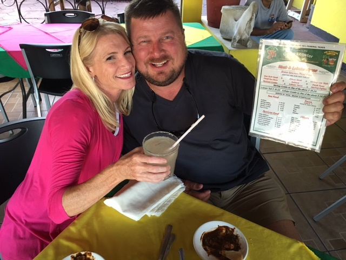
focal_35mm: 29
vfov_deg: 48.2
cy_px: 130
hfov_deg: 61.7
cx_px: 173
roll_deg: -2.2
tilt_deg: -31.7
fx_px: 290
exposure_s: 1/15
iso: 50
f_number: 2.2
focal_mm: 4.15
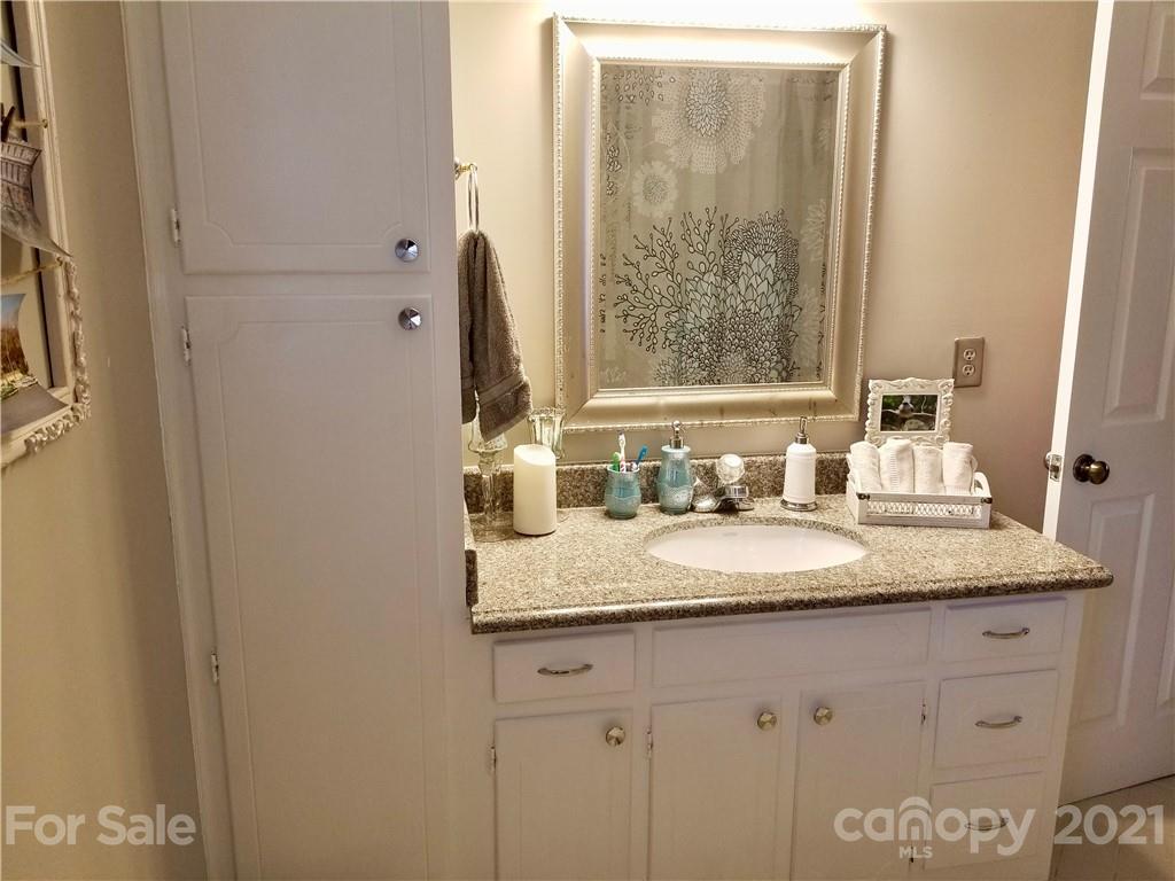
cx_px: 588
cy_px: 440
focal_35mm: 26
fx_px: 883
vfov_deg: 53.1
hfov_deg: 67.3
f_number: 1.7
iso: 100
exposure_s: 1/60
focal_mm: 4.25
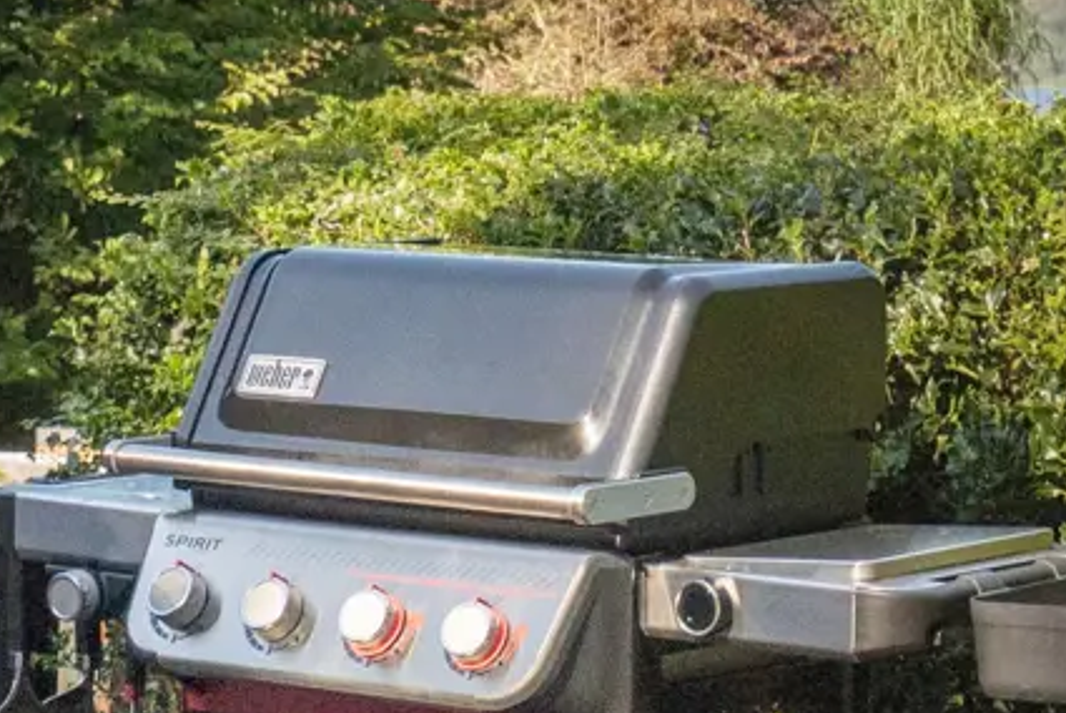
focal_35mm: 158
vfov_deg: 8.7
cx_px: 213
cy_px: 148
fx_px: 4682
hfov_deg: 12.9
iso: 800
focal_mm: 35
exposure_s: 1/2000
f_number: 8
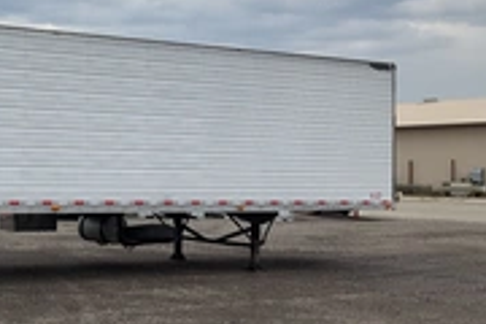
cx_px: -51
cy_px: 140
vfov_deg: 20.3
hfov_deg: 27.5
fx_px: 904
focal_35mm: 67
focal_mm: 3
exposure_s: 1/519
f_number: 1.8
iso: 25
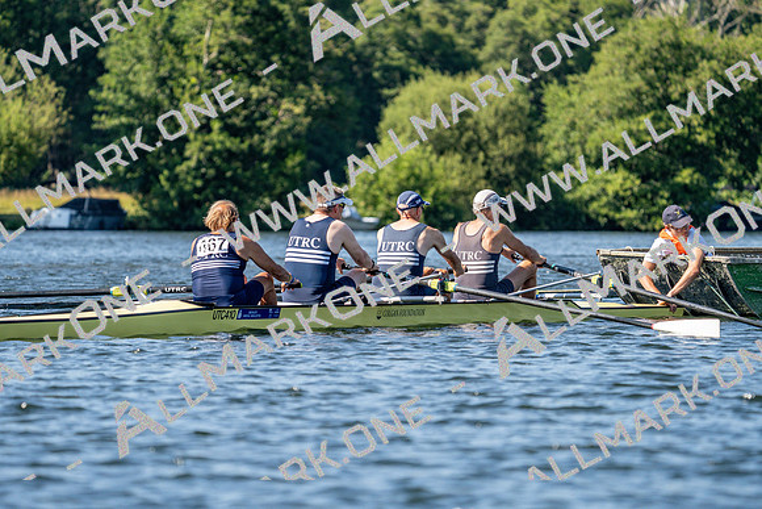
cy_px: 254
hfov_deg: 7.2
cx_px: 381
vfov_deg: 4.8
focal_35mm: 286
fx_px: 6055
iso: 400
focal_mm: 286
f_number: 5.6
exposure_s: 1/1600
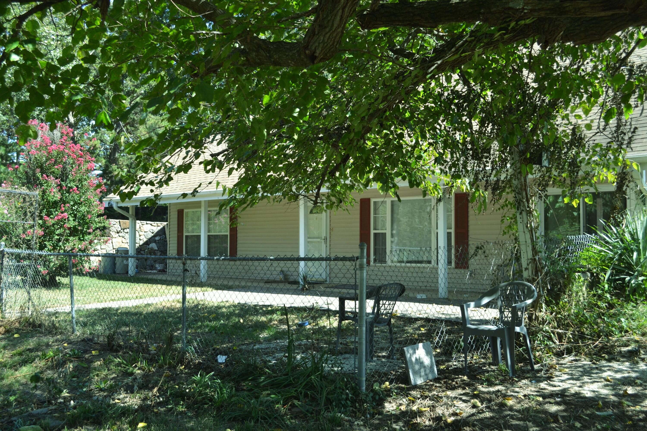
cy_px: 216
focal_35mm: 36
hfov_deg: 53.1
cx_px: 324
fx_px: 647
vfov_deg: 36.9
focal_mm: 24
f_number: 5.6
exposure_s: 1/125
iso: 160
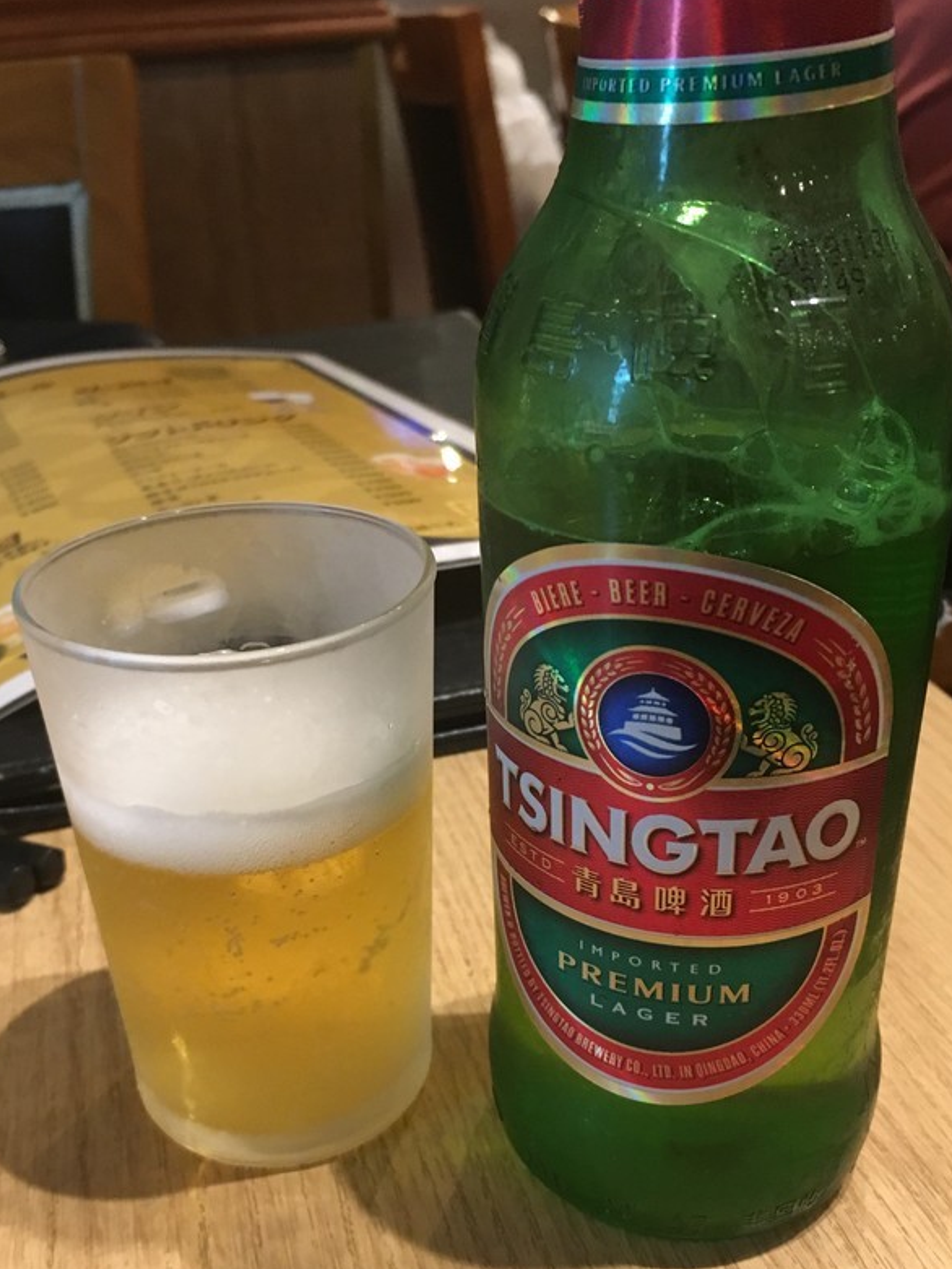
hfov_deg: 37.7
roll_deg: +3.1
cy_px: 718
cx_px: 452
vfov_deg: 48.8
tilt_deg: -26.6
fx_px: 1393
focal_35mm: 38
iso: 200
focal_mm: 4.15
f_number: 2.2
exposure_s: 1/17
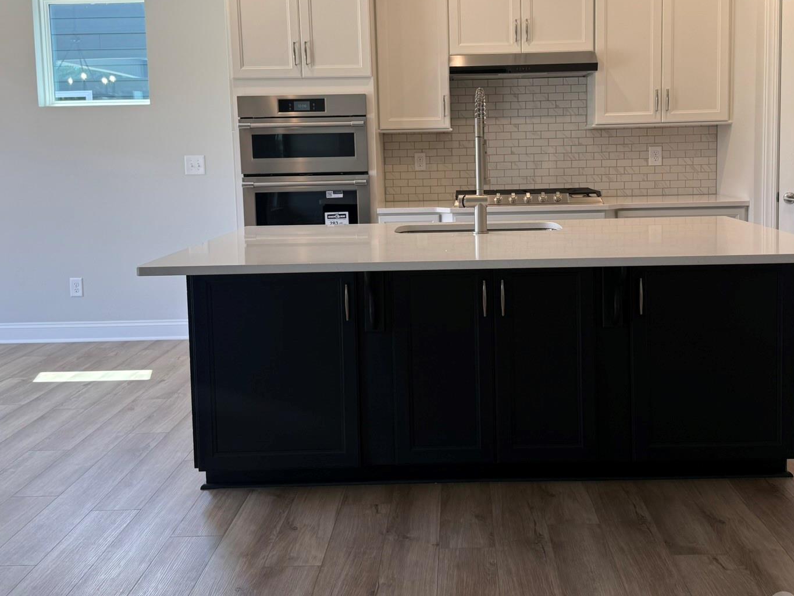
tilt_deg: -4.8
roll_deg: +1.1
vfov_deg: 39.3
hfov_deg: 51.2
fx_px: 826
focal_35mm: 36
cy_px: 216
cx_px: 456
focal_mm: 6.76
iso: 64
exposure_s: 1/162
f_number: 1.78
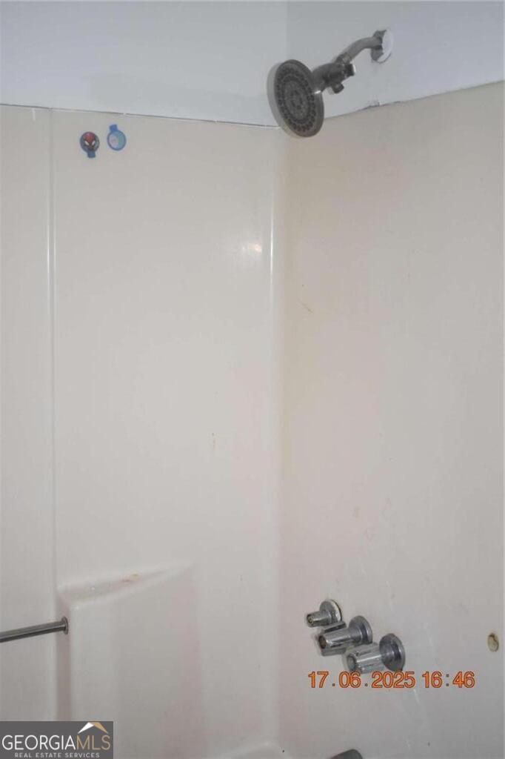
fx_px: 884
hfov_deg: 31.9
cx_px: 252
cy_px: 380
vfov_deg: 46.4
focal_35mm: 42
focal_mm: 28
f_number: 4.2
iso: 800
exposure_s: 1/160
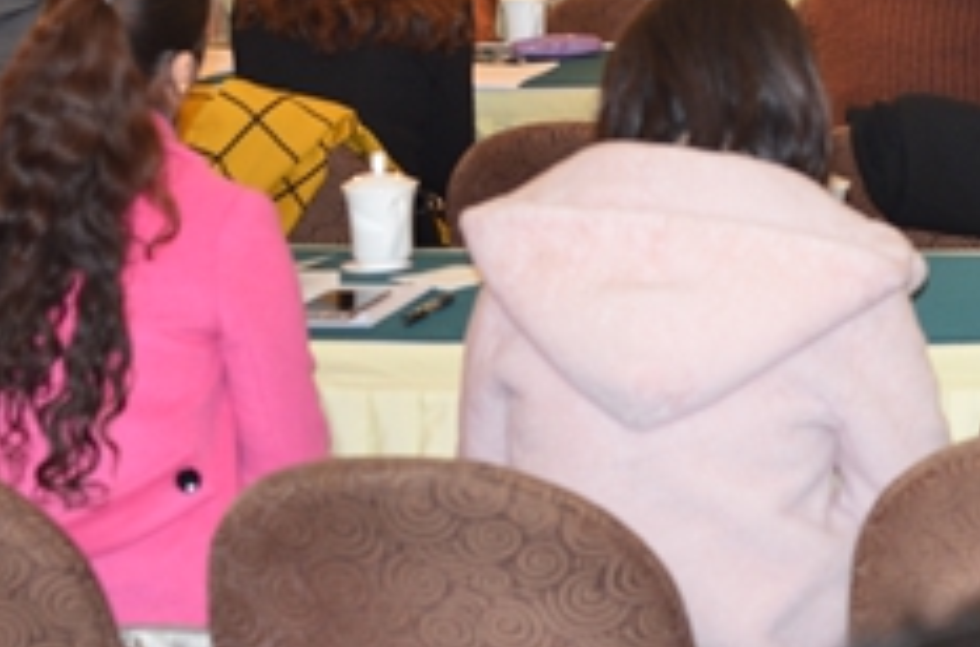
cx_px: 1047
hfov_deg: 17.2
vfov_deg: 11.7
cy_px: 57
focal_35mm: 116
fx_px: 3149
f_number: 4.8
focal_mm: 36
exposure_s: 1/60
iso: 640
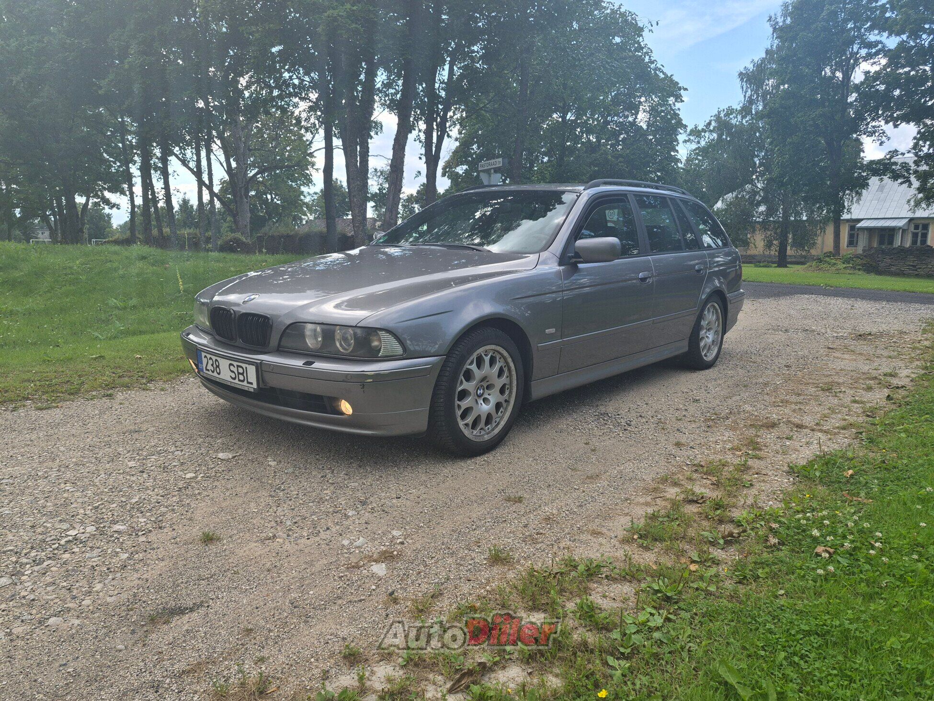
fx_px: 621
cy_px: 350
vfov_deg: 58.9
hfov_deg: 73.9
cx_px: 467
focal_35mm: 23
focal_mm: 5.4
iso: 80
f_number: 1.8
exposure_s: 1/2744
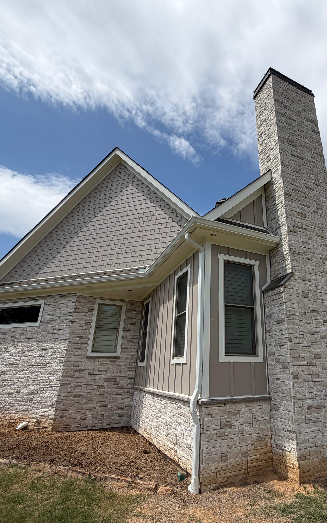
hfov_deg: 57.6
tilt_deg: +22.5
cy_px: 260
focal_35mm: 20
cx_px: 232
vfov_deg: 85.1
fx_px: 285
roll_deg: +2.2
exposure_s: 1/1613
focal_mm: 2.22
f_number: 2.2
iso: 20
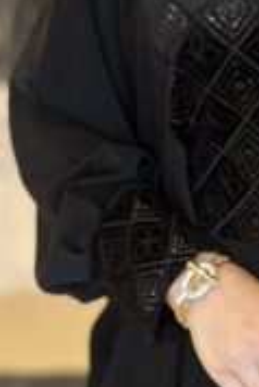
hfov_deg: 12.0
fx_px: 1206
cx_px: 307
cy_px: 104
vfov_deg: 18.2
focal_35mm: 112
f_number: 1.78
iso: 80
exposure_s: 1/50
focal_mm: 6.86
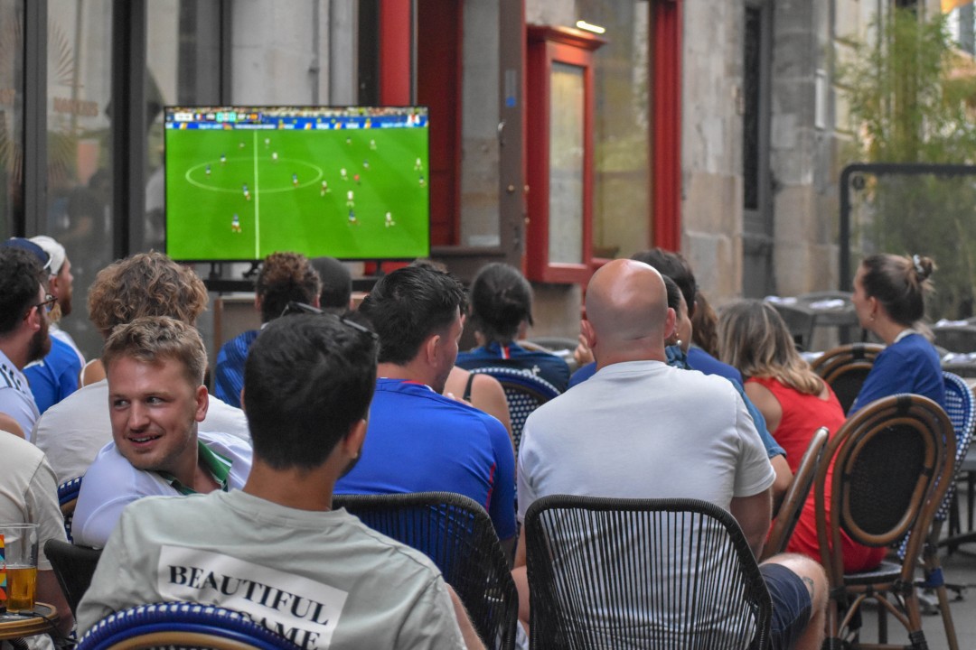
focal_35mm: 108
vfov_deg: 12.7
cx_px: 488
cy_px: 325
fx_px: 2928
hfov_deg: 18.9
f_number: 4.8
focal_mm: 72
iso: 3200
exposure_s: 1/250
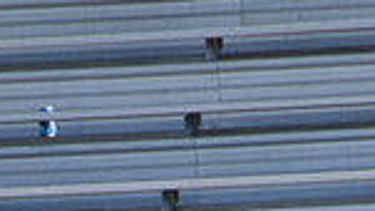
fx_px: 18051
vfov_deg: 0.7
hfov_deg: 1.2
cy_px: 705
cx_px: 324
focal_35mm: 1815
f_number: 6.3
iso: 500
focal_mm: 300
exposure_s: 1/1000
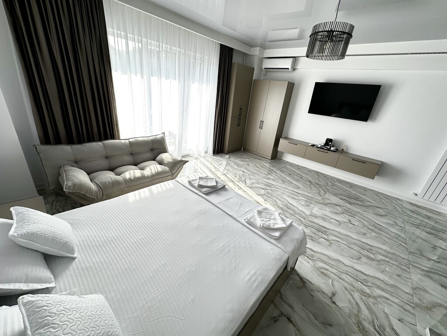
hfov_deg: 102.1
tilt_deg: -22.7
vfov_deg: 85.7
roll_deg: -6.9
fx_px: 181
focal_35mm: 14
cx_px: 224
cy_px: 168
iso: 40
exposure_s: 1/159
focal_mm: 2.22
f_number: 2.2
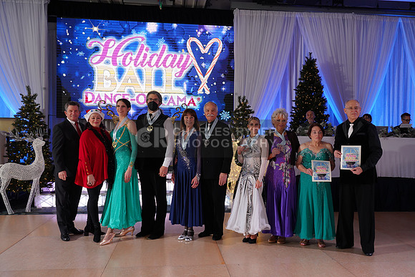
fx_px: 346
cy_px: 138
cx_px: 208
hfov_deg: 61.9
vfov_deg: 43.6
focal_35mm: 30
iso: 1250
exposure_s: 1/200
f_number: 5.6
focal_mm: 30
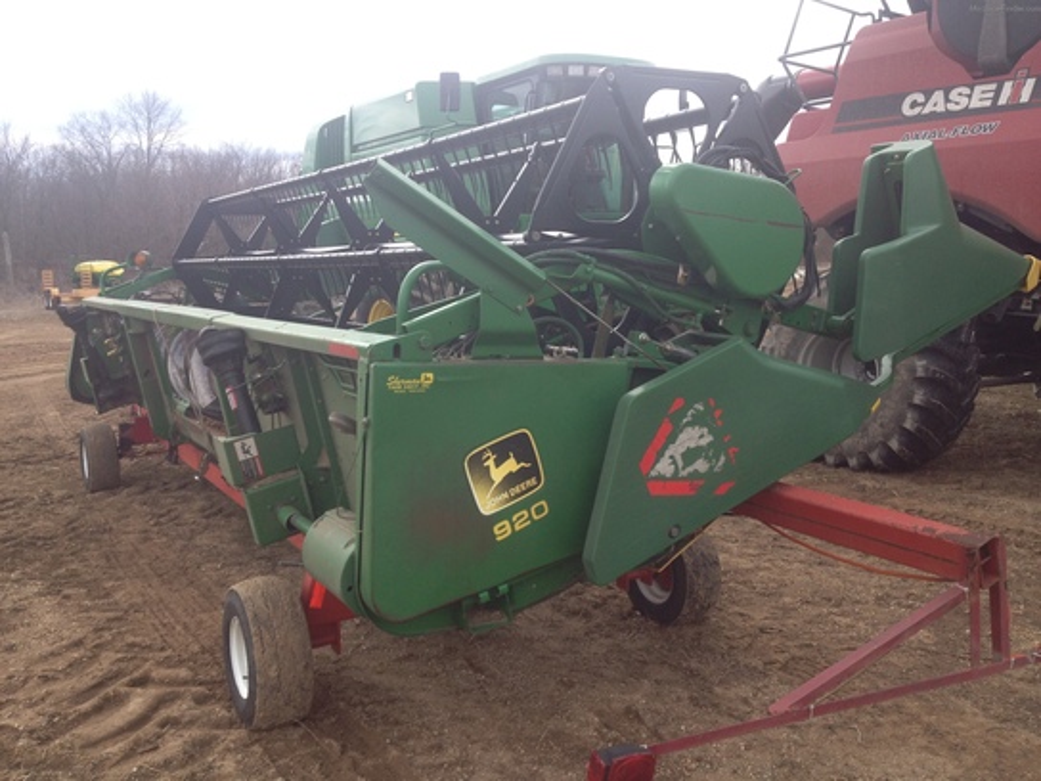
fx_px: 1053
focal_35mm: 35
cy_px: 390
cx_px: 520
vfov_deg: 40.7
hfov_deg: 52.6
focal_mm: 4.28
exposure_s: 1/708
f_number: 2.4
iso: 64
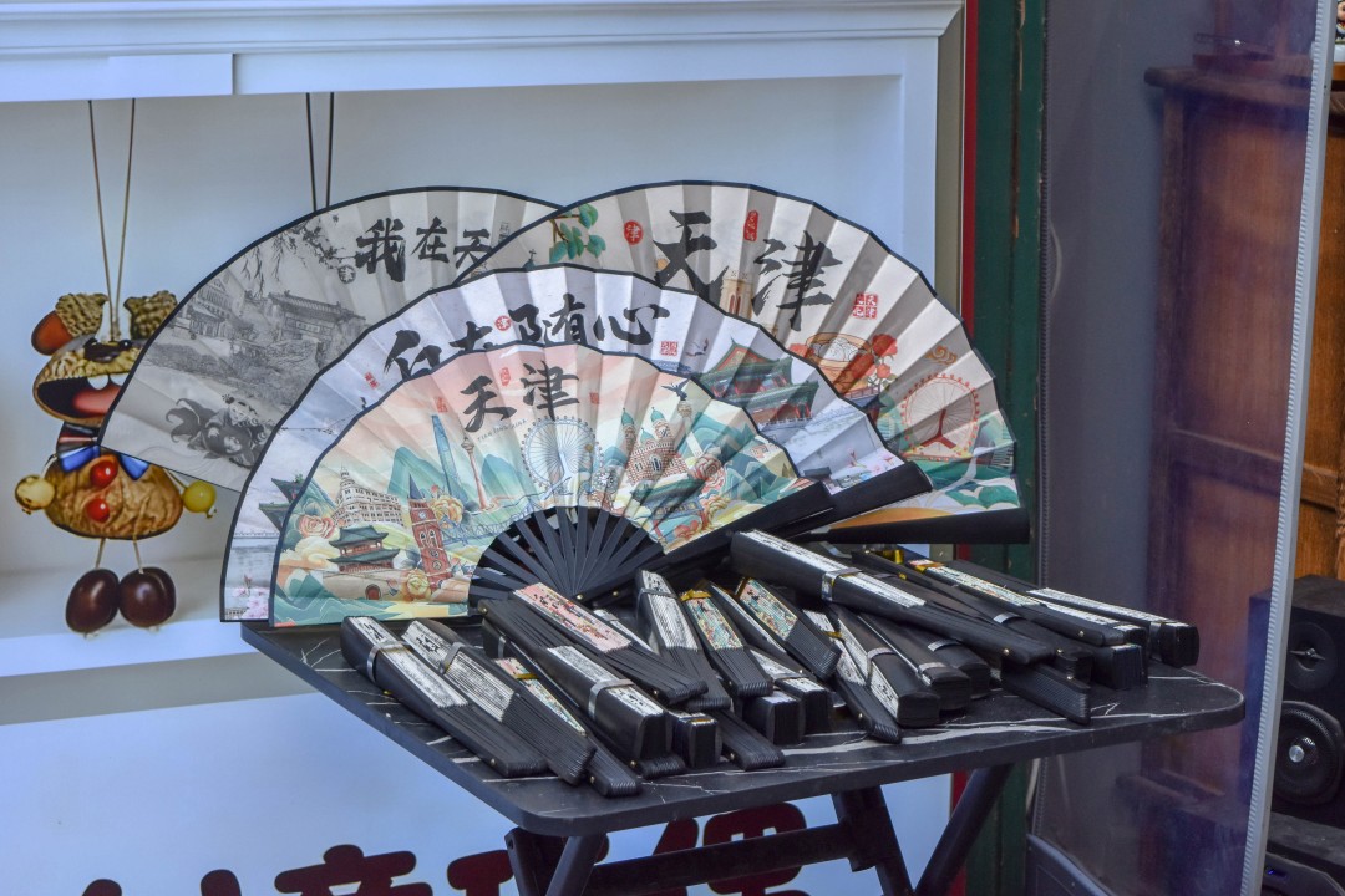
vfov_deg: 16.6
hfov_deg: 24.6
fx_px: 3082
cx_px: 672
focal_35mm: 82
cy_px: 448
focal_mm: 55
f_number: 5.6
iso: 720
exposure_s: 1/1000
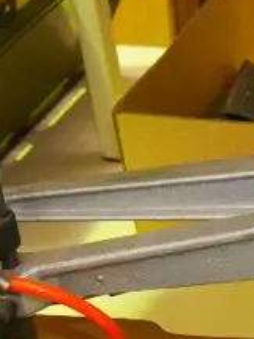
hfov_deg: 11.3
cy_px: 434
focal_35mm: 124
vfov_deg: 15.2
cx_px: 428
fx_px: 1214
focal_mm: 13
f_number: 3.7
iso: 3200
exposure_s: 1/200
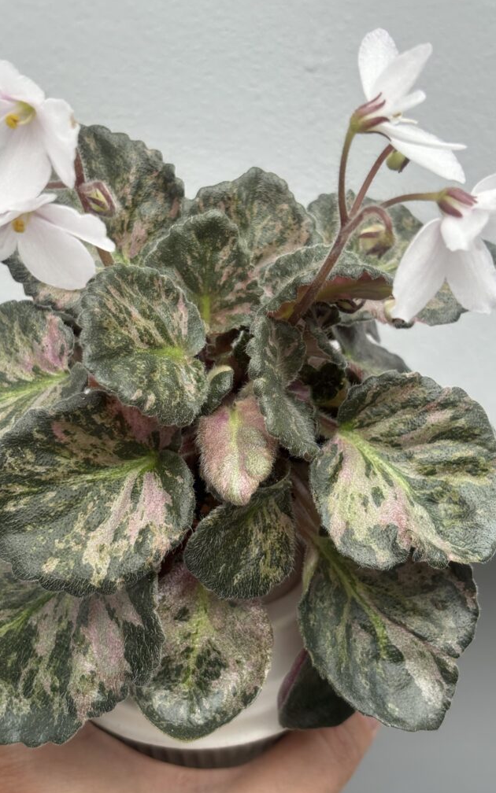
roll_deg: -2.4
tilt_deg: -32.6
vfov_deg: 36.3
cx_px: 238
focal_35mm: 56
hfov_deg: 23.1
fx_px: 1211
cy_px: 393
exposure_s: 1/273
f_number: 1.6
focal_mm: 5.96
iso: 32
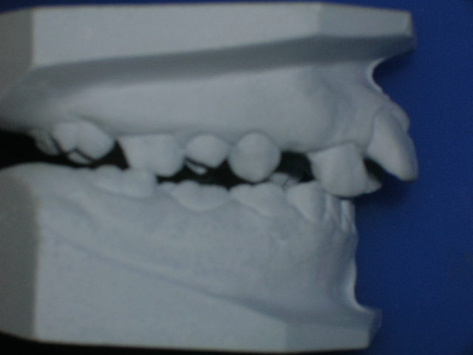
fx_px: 1394
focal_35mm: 102
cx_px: 236
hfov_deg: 19.3
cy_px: 178
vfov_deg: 14.5
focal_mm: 17.1
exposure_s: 1/60.1
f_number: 8.2
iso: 50
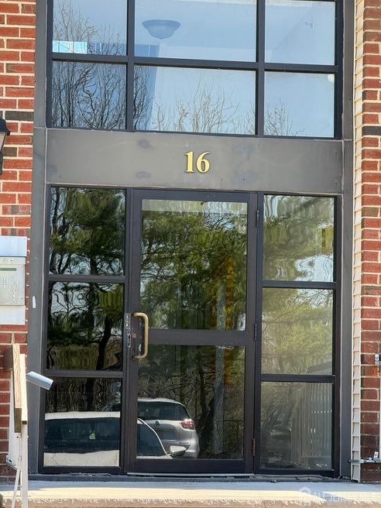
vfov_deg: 16.1
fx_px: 1790
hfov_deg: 12.1
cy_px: 254
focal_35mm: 122
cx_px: 190
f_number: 2.8
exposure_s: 1/233
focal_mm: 15.66
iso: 64
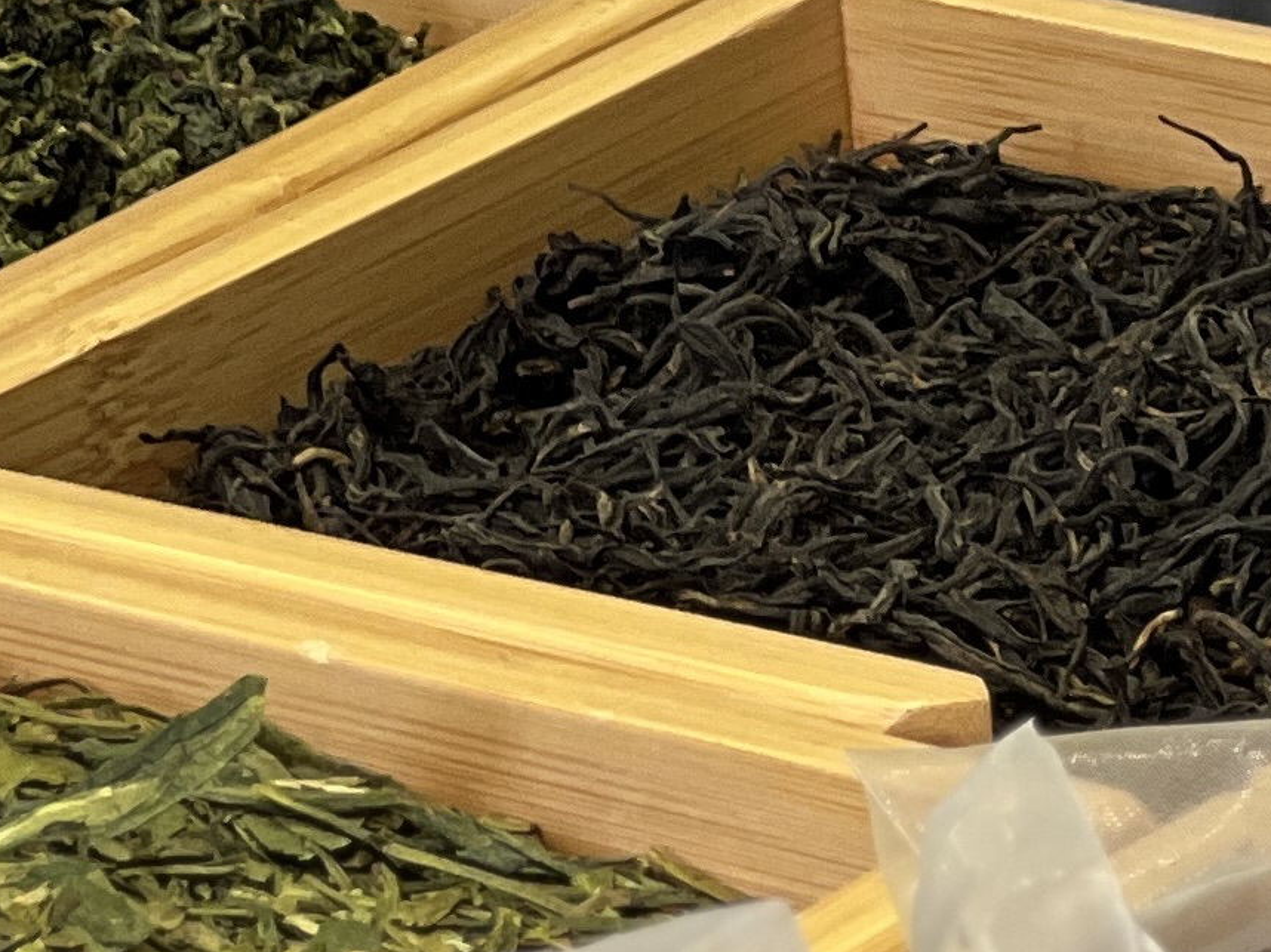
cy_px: -299
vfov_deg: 4.1
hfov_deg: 5.4
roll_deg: +2.4
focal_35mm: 362
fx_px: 13288
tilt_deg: -17.7
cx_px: 1787
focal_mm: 9
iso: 80
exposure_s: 1/100
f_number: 2.8
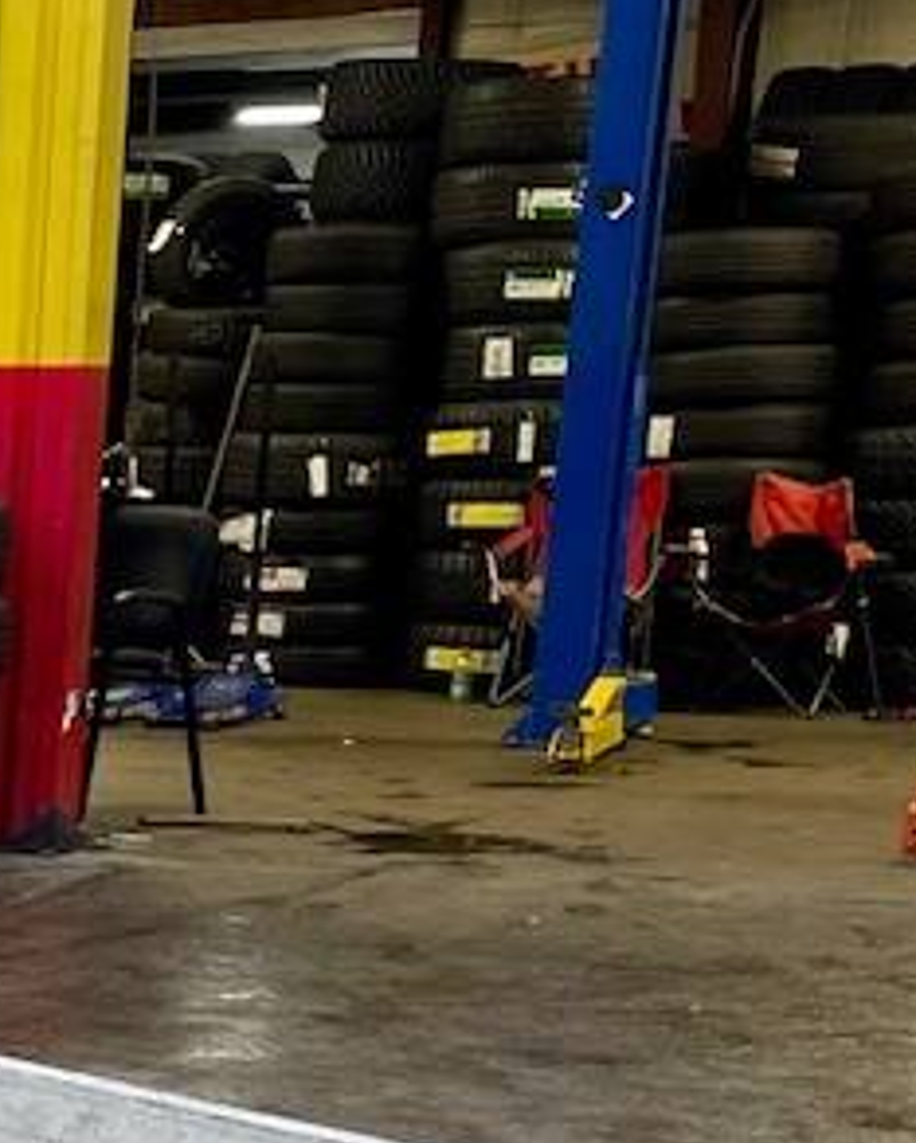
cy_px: 1347
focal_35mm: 107
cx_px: -1002
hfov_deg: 12.4
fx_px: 3622
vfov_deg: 17.2
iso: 64
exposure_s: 1/121
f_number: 1.6
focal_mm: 5.1
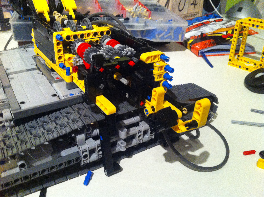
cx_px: 132
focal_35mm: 35
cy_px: 98
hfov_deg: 52.7
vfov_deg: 40.6
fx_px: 267
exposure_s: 1/15
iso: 500
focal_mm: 3.85
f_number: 2.8
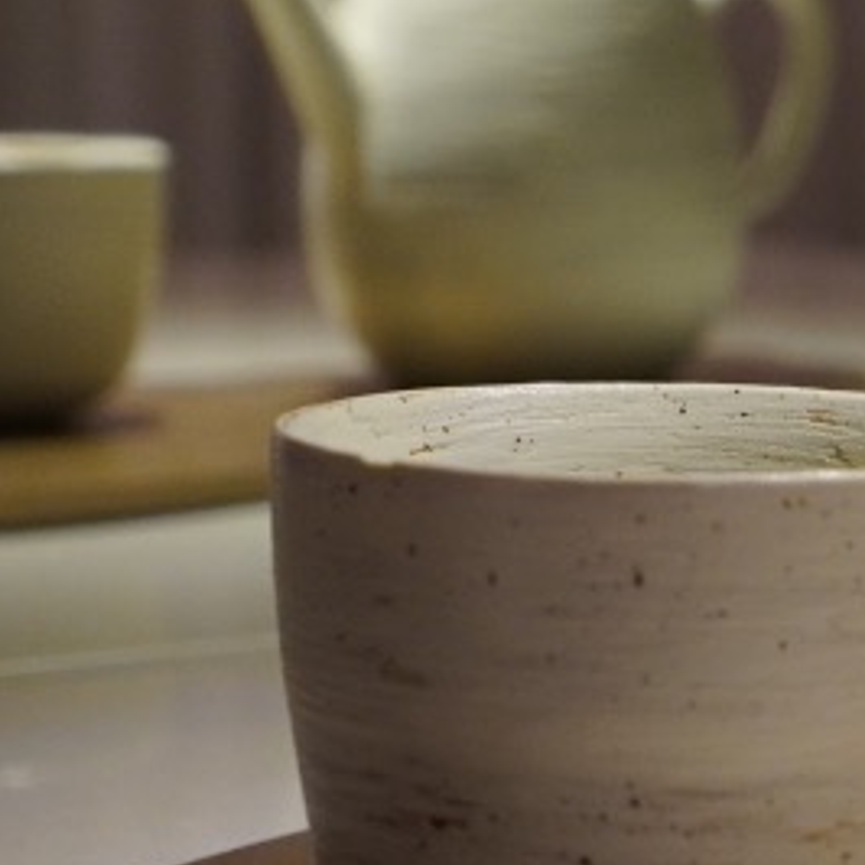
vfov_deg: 12.1
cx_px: 1340
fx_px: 4071
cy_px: 319
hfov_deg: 11.6
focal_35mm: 144
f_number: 4
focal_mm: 20
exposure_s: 1/60
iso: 500
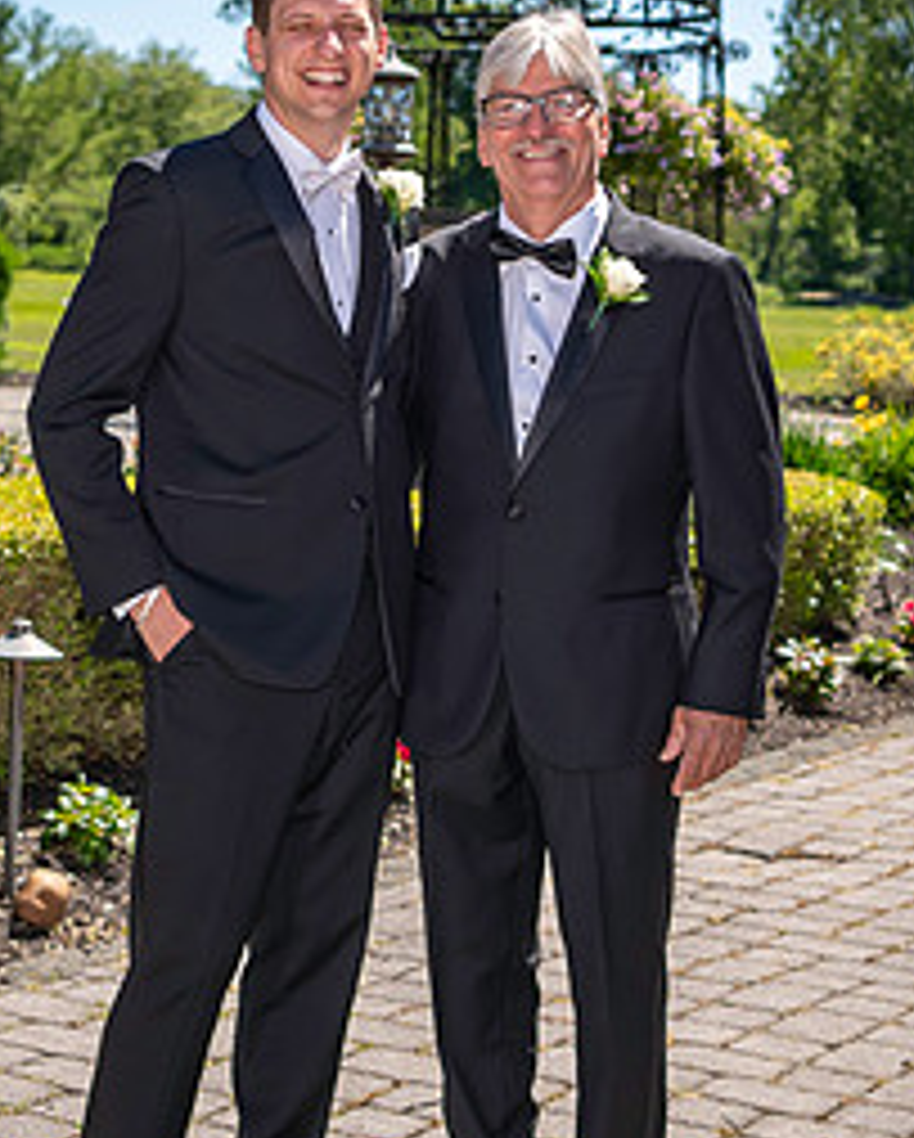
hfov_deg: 16.4
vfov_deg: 20.3
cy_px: 347
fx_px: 3173
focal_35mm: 94
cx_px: 403
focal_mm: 34
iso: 100
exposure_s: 1/1250
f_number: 3.2
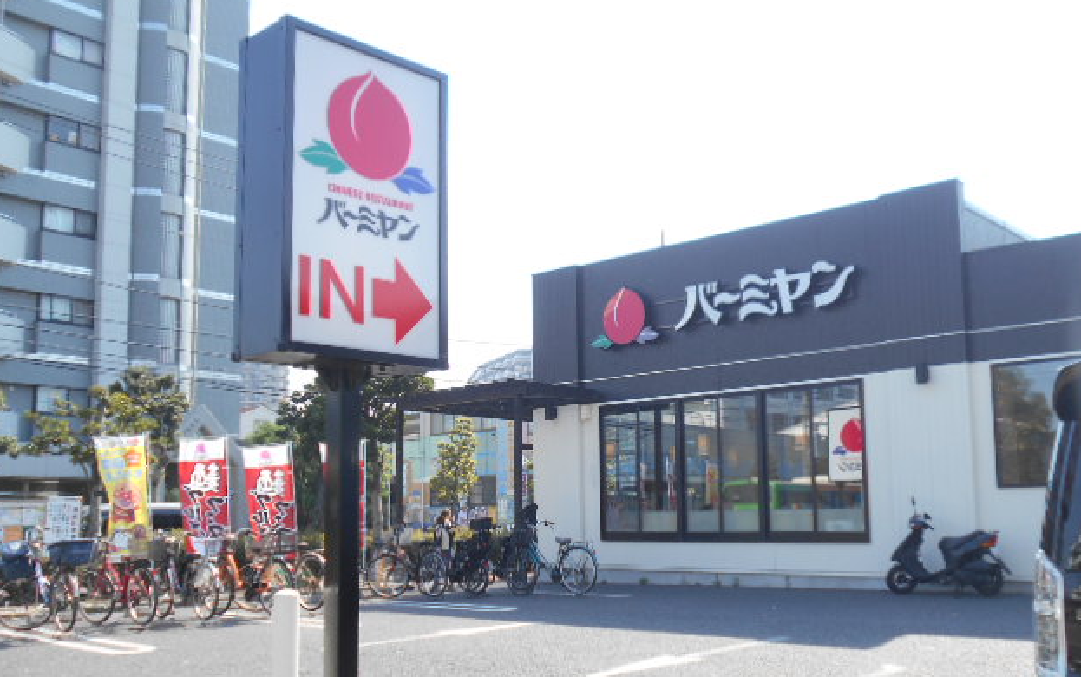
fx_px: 1091
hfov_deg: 52.7
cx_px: 545
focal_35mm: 37
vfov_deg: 34.4
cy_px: 404
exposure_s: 1/320
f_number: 3.6
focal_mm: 5.8
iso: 80
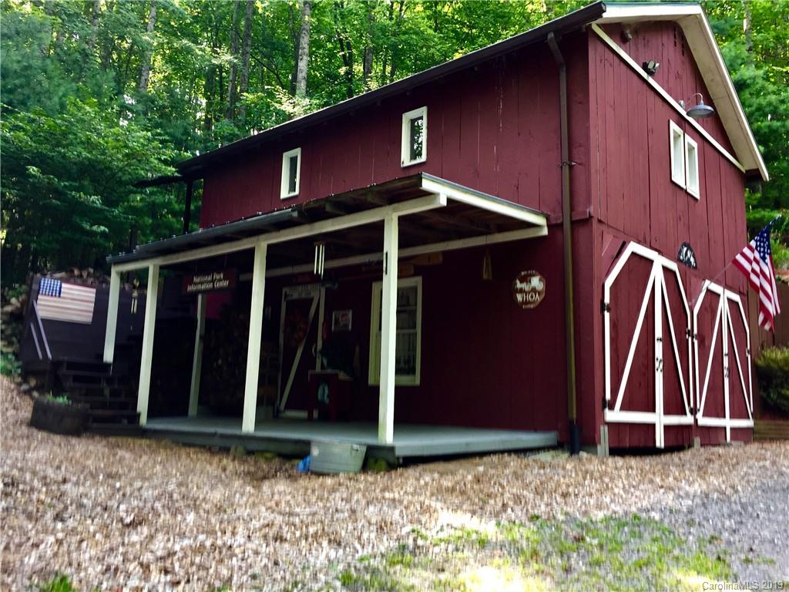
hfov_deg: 61.7
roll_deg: -4.2
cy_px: 296
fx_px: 661
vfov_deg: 48.2
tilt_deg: +9.0
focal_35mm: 29
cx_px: 394
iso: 32
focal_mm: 4.15
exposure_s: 1/60
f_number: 2.2
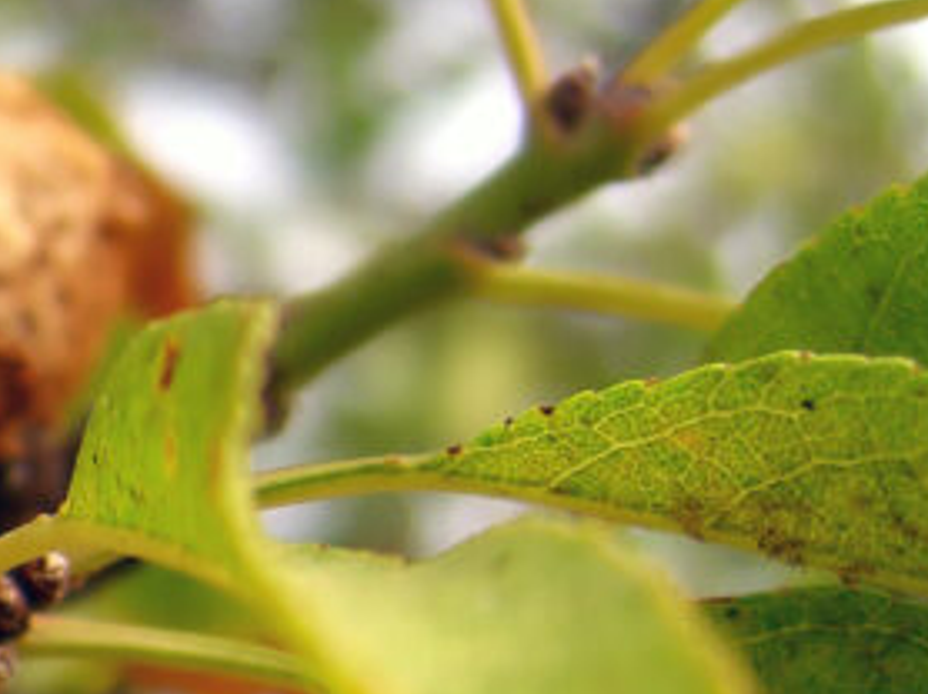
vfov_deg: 10.4
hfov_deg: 12.9
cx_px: -684
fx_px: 3750
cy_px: 837
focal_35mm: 140
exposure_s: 1/250
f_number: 2.8
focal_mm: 7.9
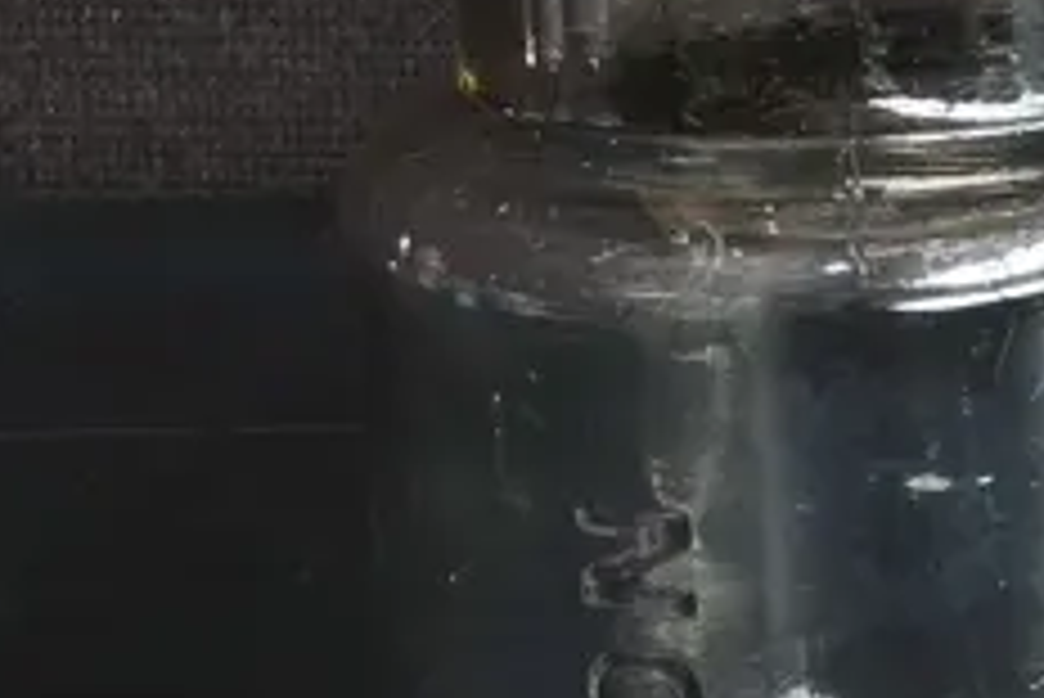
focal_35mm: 124
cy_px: 365
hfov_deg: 15.0
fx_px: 3598
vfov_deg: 11.1
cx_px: 1696
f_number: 2
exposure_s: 1/100
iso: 80
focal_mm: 2.87
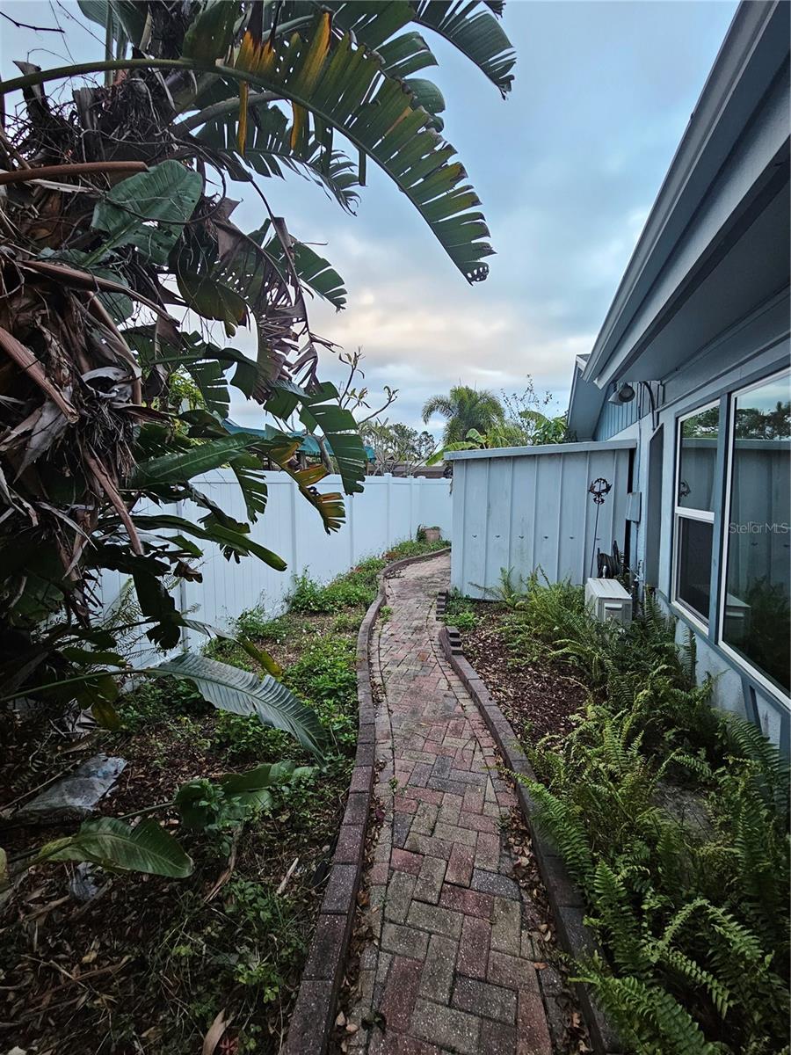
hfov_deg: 89.9
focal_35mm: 13
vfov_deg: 106.2
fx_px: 396
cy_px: 528
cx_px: 396
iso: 200
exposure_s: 1/60
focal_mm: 2.2
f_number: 2.2
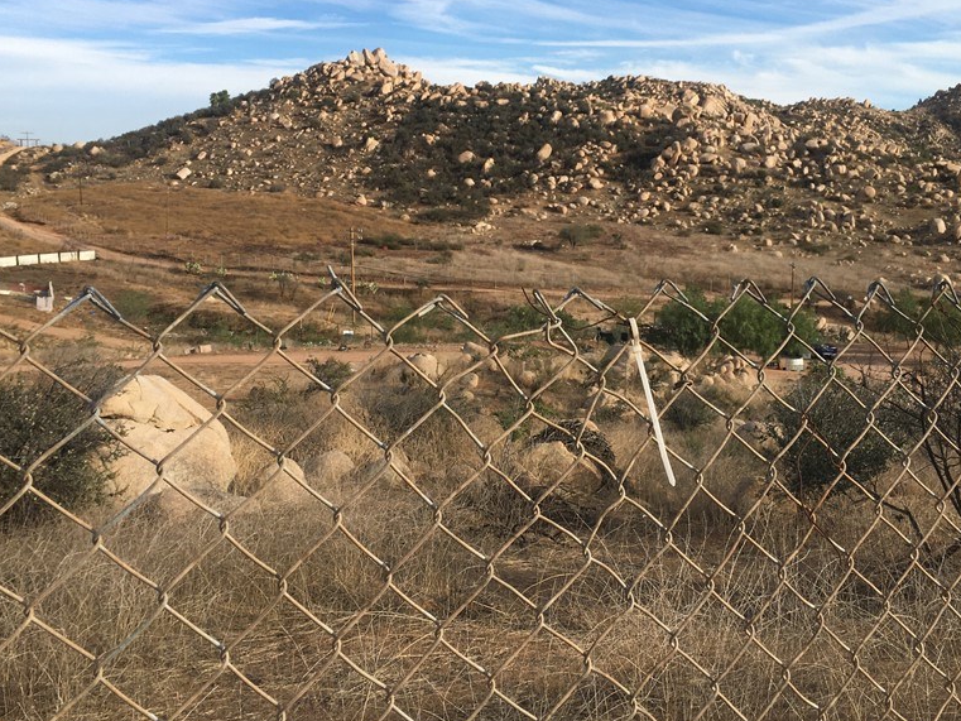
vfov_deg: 36.8
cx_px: 539
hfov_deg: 47.8
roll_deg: +0.9
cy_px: 311
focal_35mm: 39
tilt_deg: -4.8
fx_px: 1083
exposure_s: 1/1304
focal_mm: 4.15
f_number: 2.2
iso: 25
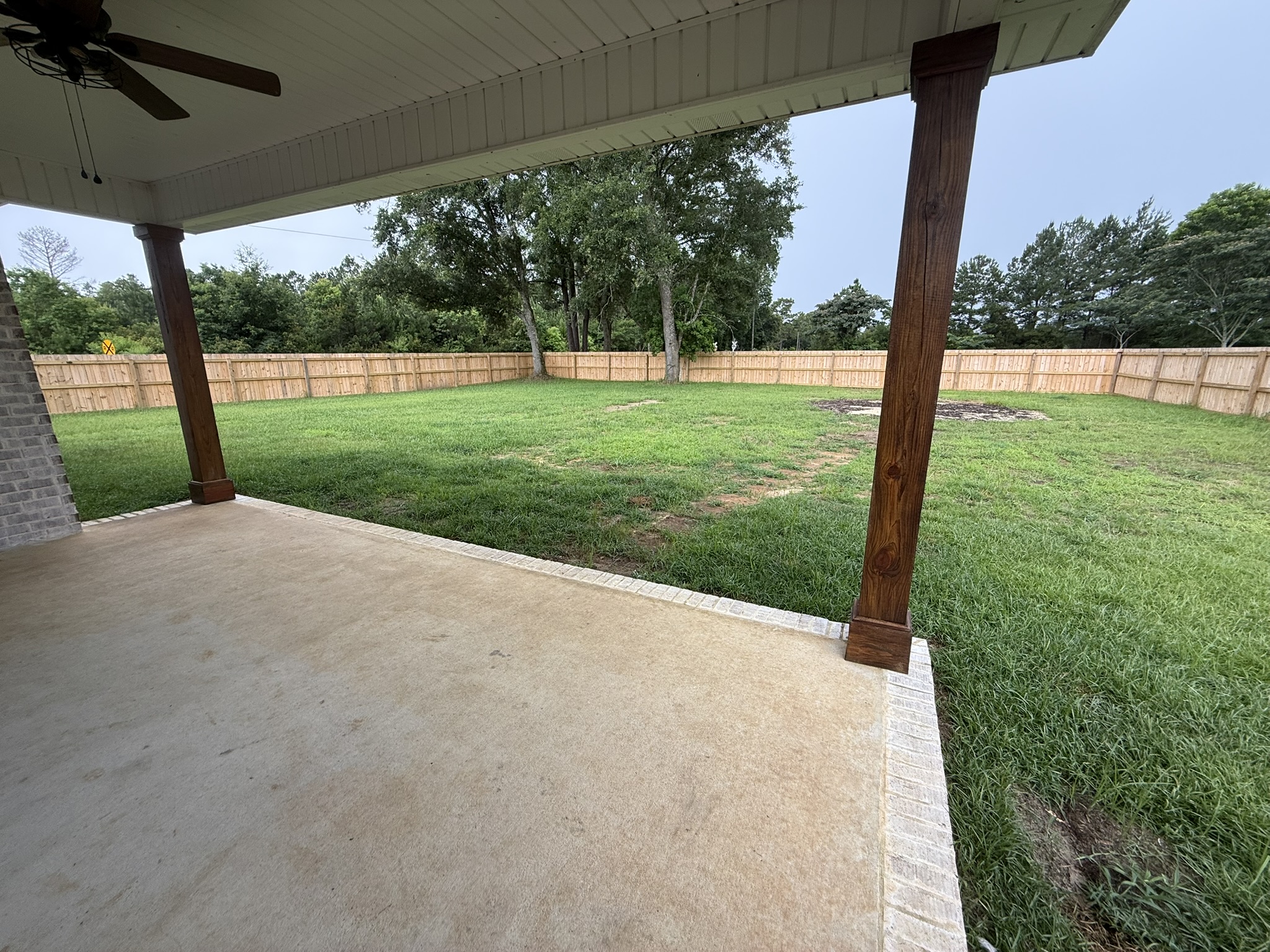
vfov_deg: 85.7
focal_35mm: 14
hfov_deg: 102.1
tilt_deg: -11.7
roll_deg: +0.2
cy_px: 476
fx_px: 514
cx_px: 635
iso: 50
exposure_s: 1/189
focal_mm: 2.22
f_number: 2.2
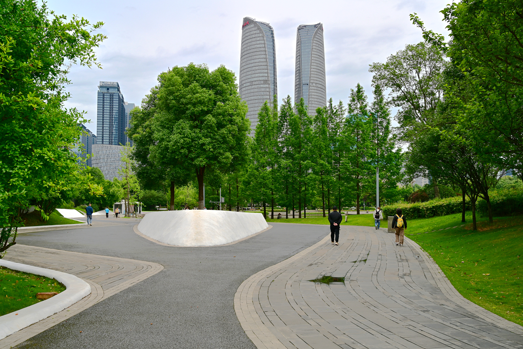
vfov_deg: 39.4
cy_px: 174
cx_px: 262
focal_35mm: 34
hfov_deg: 56.5
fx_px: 487
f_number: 8
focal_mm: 33.5
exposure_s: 1/100
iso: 100
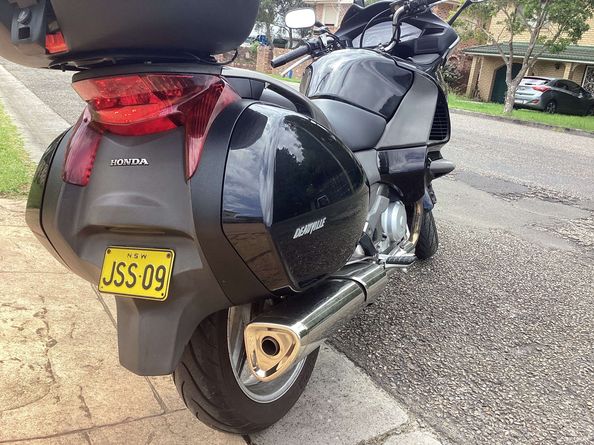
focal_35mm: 31
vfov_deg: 45.4
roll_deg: -7.3
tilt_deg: -18.5
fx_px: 532
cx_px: 297
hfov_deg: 58.4
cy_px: 222
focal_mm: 3.3
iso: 25
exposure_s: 1/377
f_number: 2.4
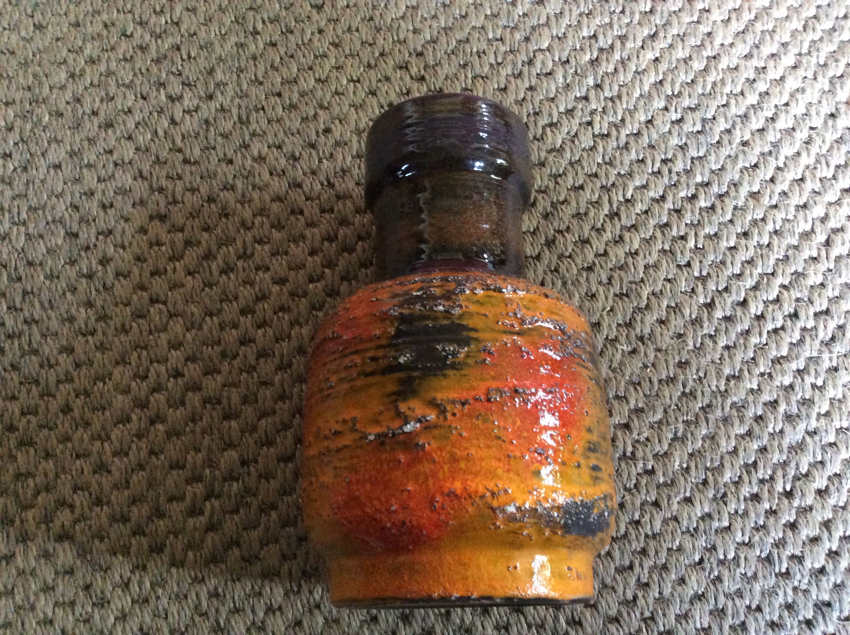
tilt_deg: -77.1
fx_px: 785
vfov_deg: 44.1
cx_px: 425
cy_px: 318
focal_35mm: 32
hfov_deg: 56.9
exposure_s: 1/17
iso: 400
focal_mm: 3.3
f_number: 2.4
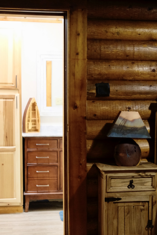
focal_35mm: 71
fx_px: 464
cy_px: 143
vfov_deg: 28.4
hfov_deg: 19.0
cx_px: 122
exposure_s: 1/60
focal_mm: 27
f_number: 2.8
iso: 2500
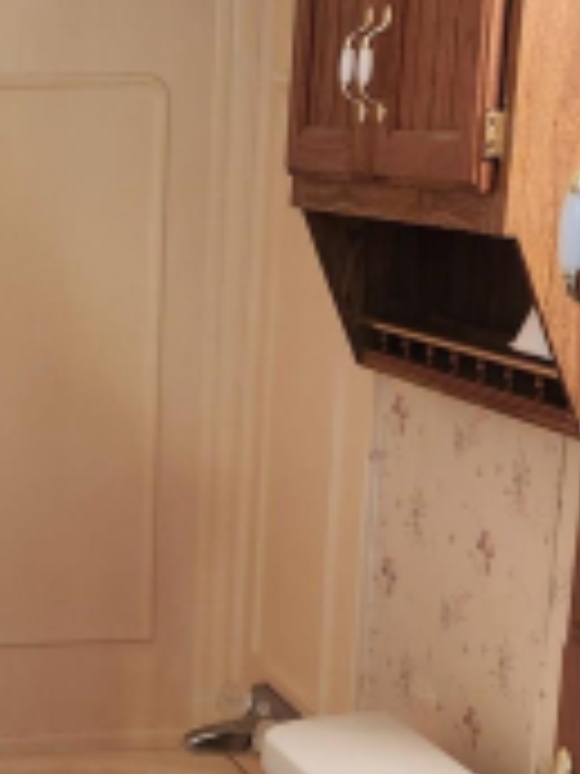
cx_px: -112
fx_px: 1988
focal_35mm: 89
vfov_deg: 21.7
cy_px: 614
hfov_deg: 16.0
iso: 800
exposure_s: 1/60
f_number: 1.8
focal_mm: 5.54
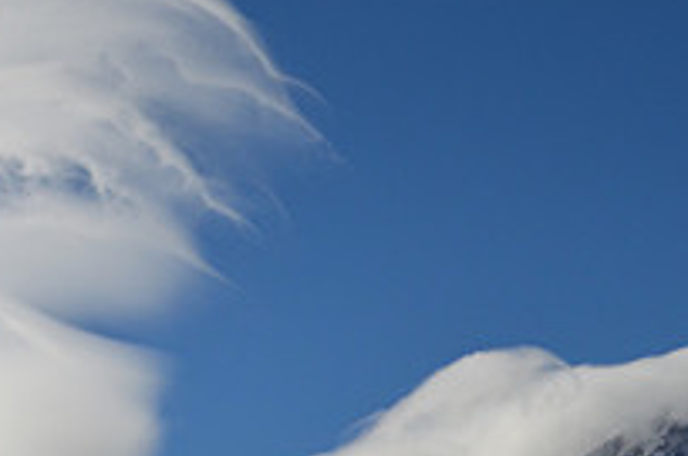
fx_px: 2116
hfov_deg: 18.3
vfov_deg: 12.3
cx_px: 172
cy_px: 223
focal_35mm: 111
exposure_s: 1/2000
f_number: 8
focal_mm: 26
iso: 360
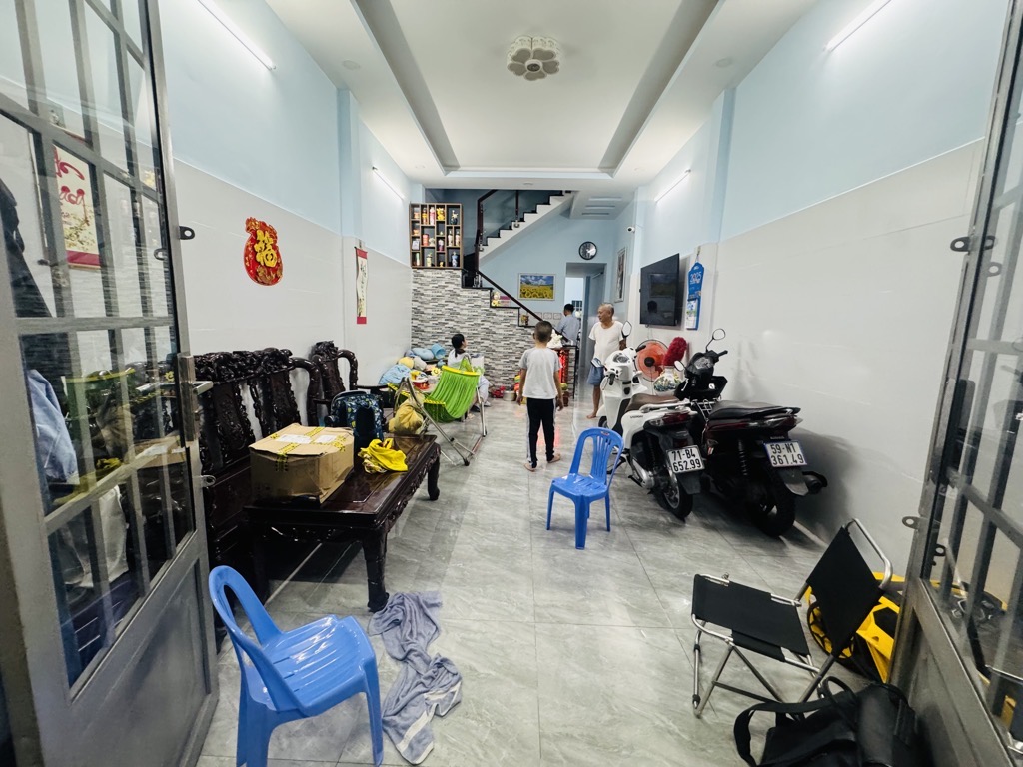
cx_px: 512
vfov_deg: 85.7
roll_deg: -1.3
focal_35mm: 14
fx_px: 414
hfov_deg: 102.1
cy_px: 384
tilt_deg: -7.3
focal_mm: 2.22
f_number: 2.2
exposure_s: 1/50
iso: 400
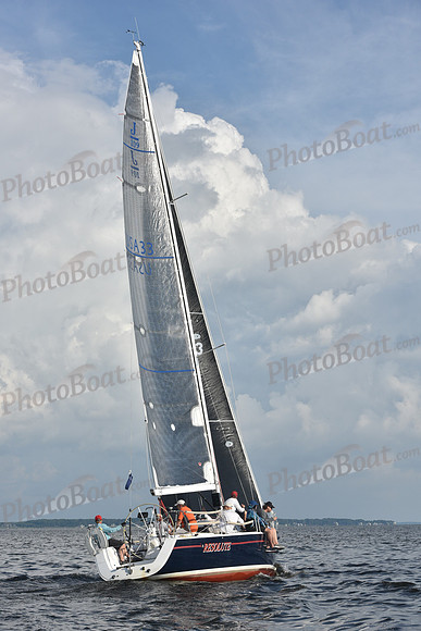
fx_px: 1227
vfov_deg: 28.8
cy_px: 316
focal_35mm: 70
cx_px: 210
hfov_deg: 19.5
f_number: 10
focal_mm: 70
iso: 250
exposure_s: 1/1250
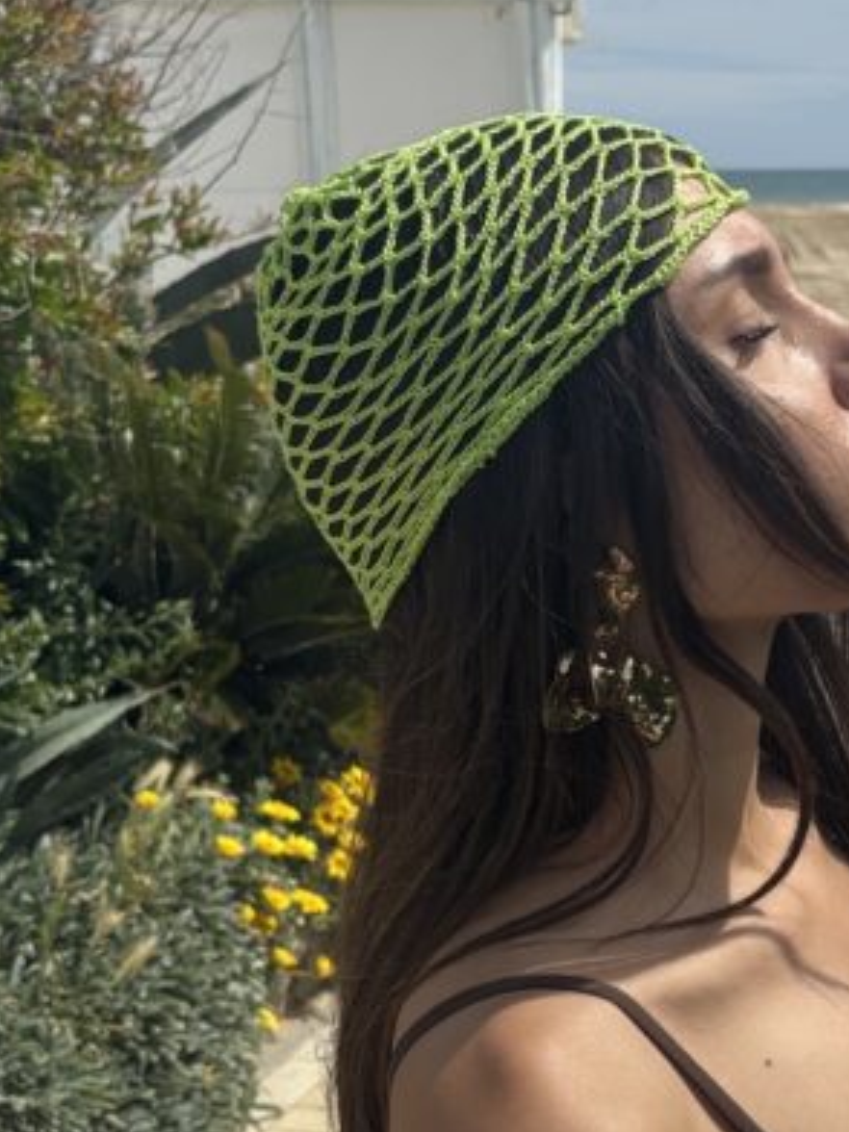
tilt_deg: -8.2
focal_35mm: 53
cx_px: 837
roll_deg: -0.6
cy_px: 497
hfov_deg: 26.2
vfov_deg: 36.1
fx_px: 1733
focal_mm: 5.96
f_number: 1.6
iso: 50
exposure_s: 1/5348
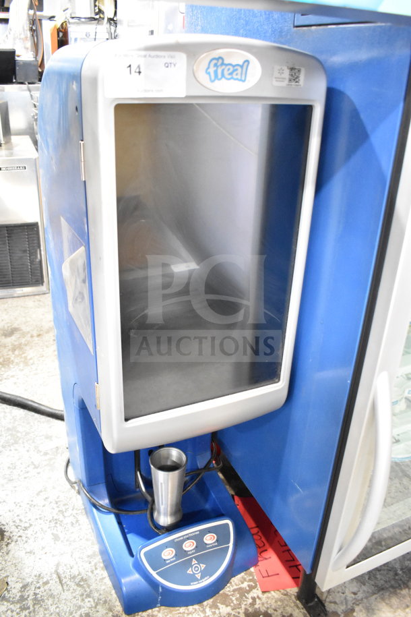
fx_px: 462
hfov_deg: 47.9
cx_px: 206
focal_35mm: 27
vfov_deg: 67.4
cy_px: 308
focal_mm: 18
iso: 6400
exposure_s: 1/100
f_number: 5
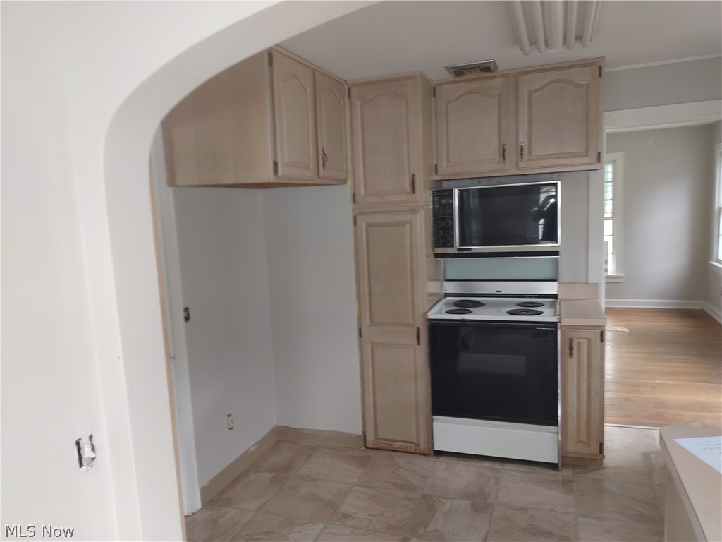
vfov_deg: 54.9
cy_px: 271
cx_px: 361
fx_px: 521
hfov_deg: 69.4
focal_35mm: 25
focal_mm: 4.7
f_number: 1.79
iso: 100
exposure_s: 1/30
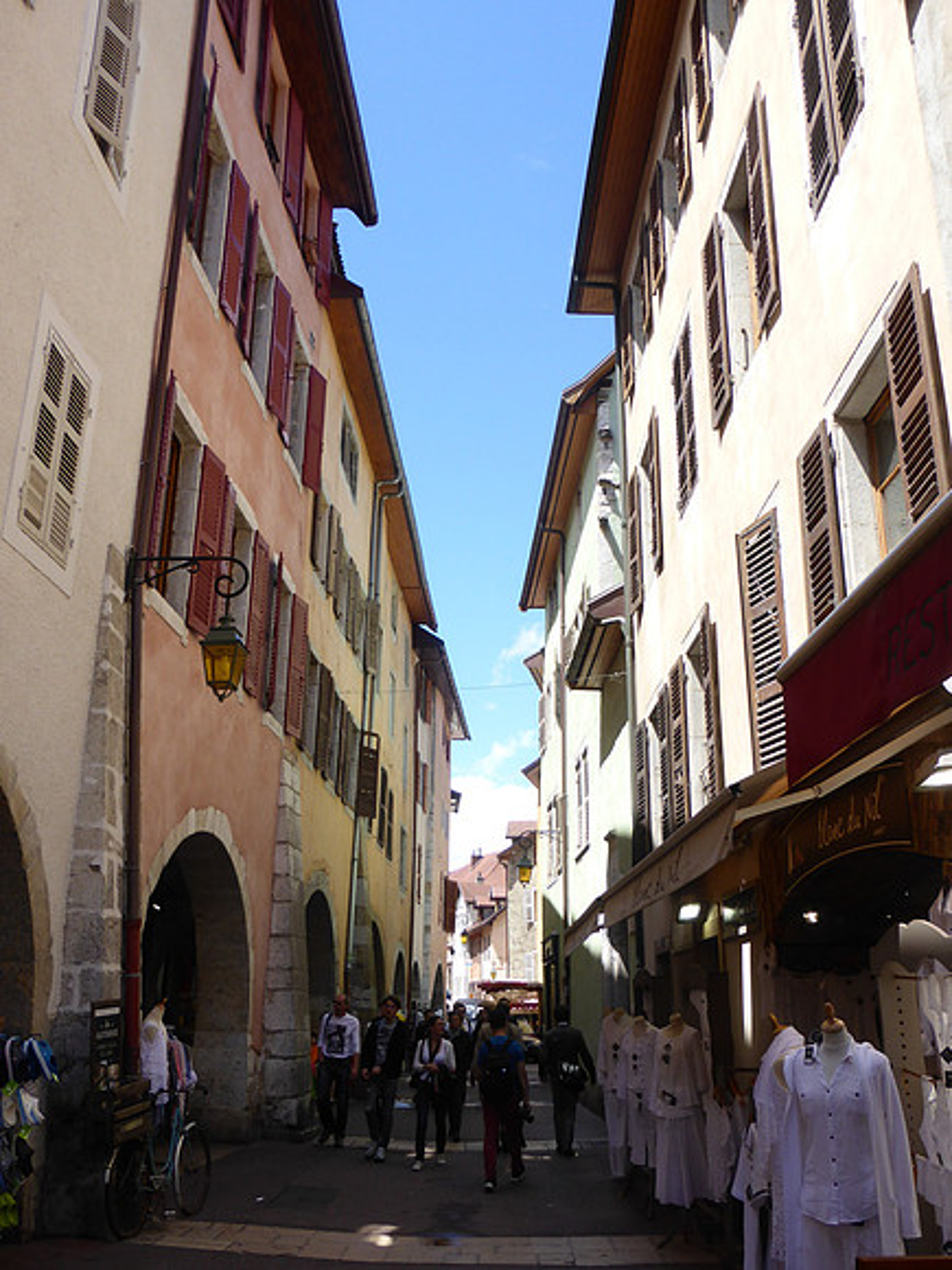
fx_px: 1137
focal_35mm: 31
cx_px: 476
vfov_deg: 58.4
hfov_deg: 45.4
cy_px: 635
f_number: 3.6
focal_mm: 5.4
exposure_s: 1/400
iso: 100
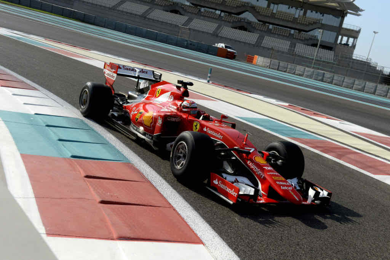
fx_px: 488
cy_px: 130
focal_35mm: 45
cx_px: 195
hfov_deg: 43.6
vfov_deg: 29.9
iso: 400
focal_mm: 45
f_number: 9
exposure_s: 1/1600
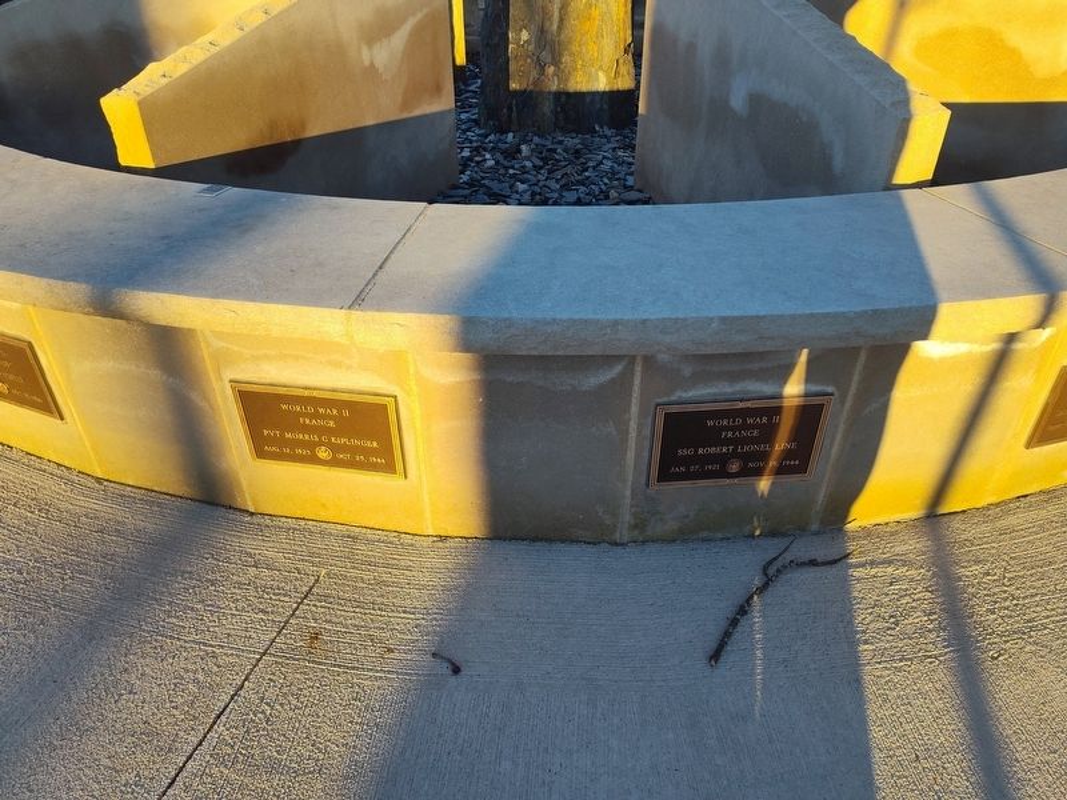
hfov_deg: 73.9
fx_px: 709
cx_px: 534
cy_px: 400
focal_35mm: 23
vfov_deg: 58.9
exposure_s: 1/301
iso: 100
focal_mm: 5.56
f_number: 1.8
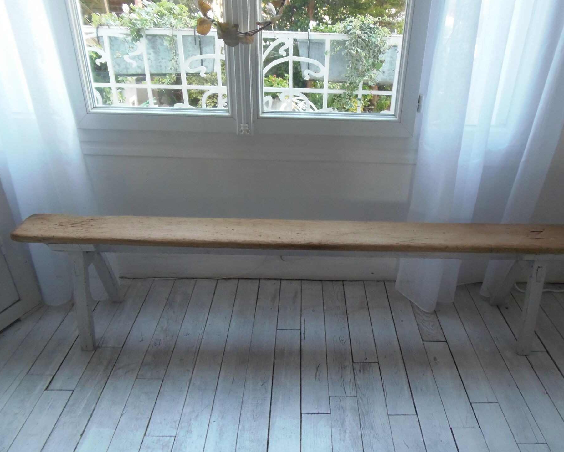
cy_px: 234
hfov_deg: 65.9
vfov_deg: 54.9
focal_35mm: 26
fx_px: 434
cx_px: 311
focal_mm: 4.3
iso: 200
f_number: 2.9
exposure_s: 1/30
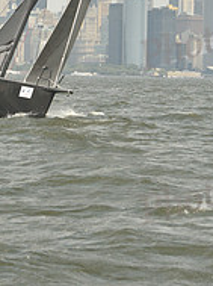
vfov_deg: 9.5
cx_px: 63
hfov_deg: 7.1
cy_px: -26
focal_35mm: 207
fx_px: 1704
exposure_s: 1/800
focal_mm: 70
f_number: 8
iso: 250
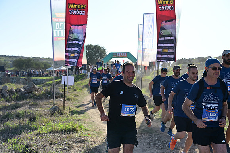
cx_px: 115
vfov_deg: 24.2
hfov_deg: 35.6
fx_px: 358
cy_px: 76
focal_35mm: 56
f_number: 3.5
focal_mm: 56
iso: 320
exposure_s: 1/3200
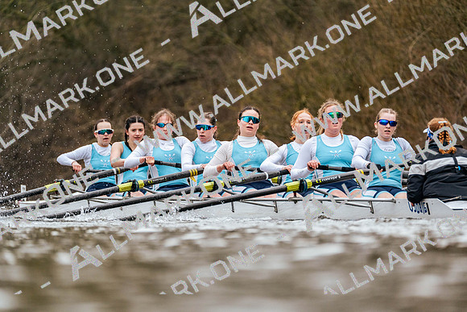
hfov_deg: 3.4
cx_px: 234
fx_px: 7785
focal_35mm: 600
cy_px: 156
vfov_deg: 2.3
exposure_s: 1/2000
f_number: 6.3
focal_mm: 600
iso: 1600
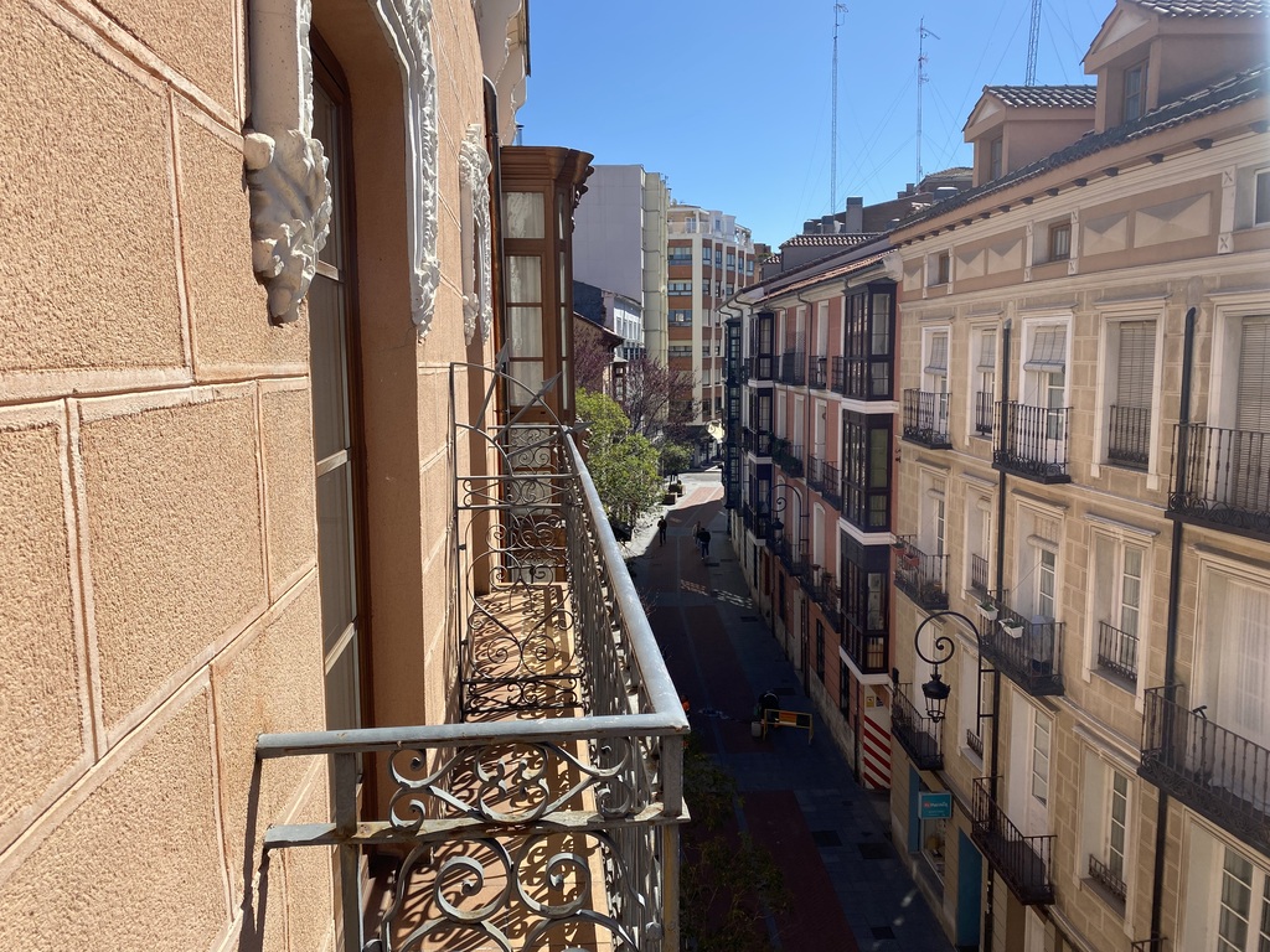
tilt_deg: -7.4
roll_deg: -0.2
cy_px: 476
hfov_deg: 67.3
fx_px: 954
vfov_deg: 53.1
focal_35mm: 26
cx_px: 635
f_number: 1.8
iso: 32
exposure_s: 1/2571
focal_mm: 4.25
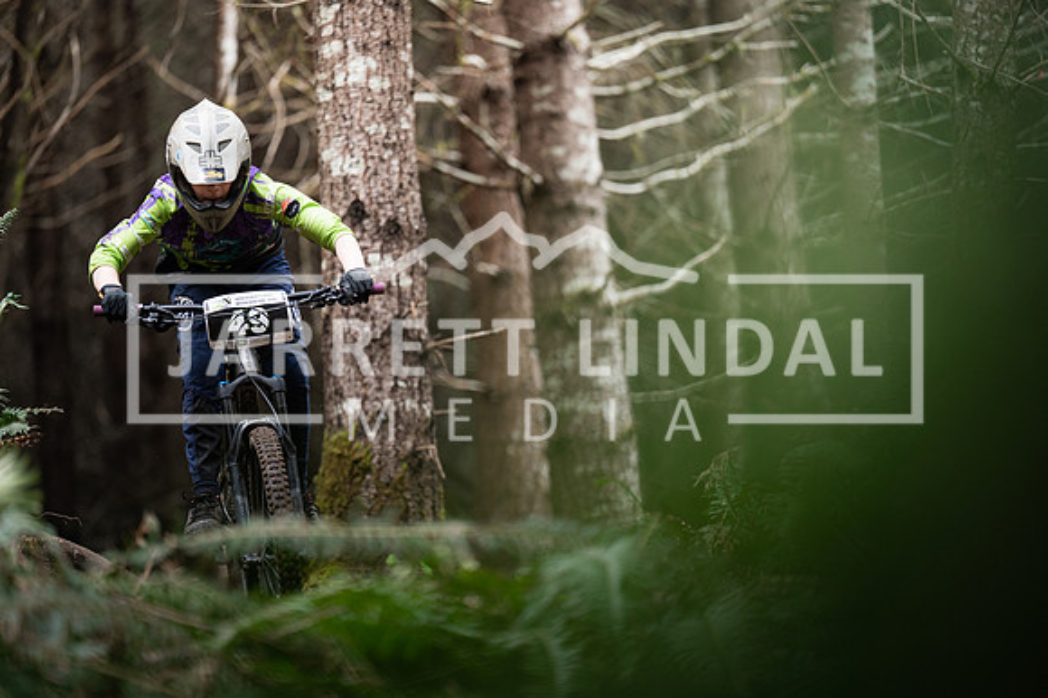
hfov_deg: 10.3
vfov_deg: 6.9
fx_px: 5819
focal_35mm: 200
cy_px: 349
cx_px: 524
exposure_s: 1/1000
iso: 1000
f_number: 2.8
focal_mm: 200
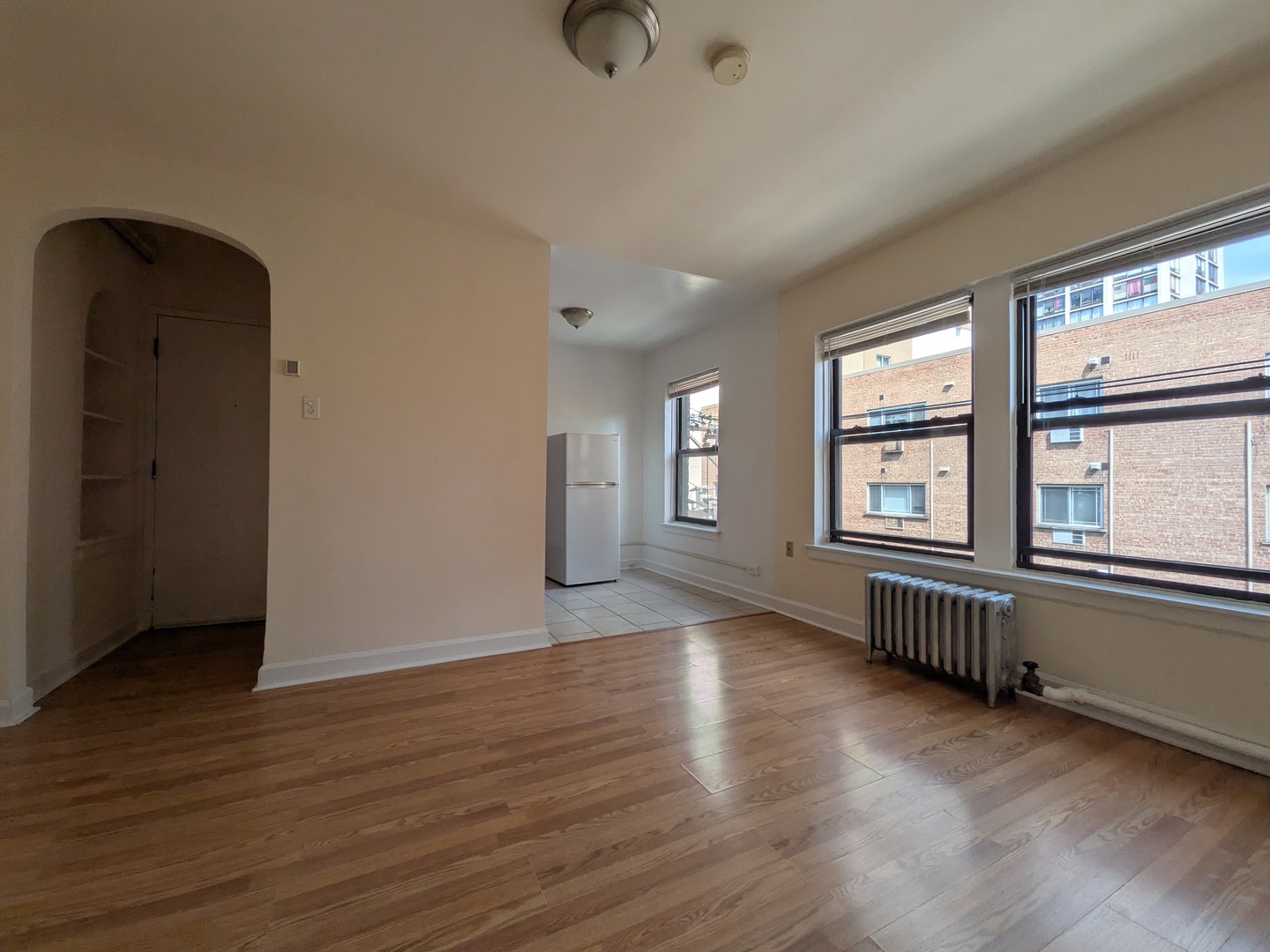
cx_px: 635
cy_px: 476
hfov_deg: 102.1
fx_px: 514
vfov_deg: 85.7
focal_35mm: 14
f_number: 2.2
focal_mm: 1.85
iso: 46
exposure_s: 1/541
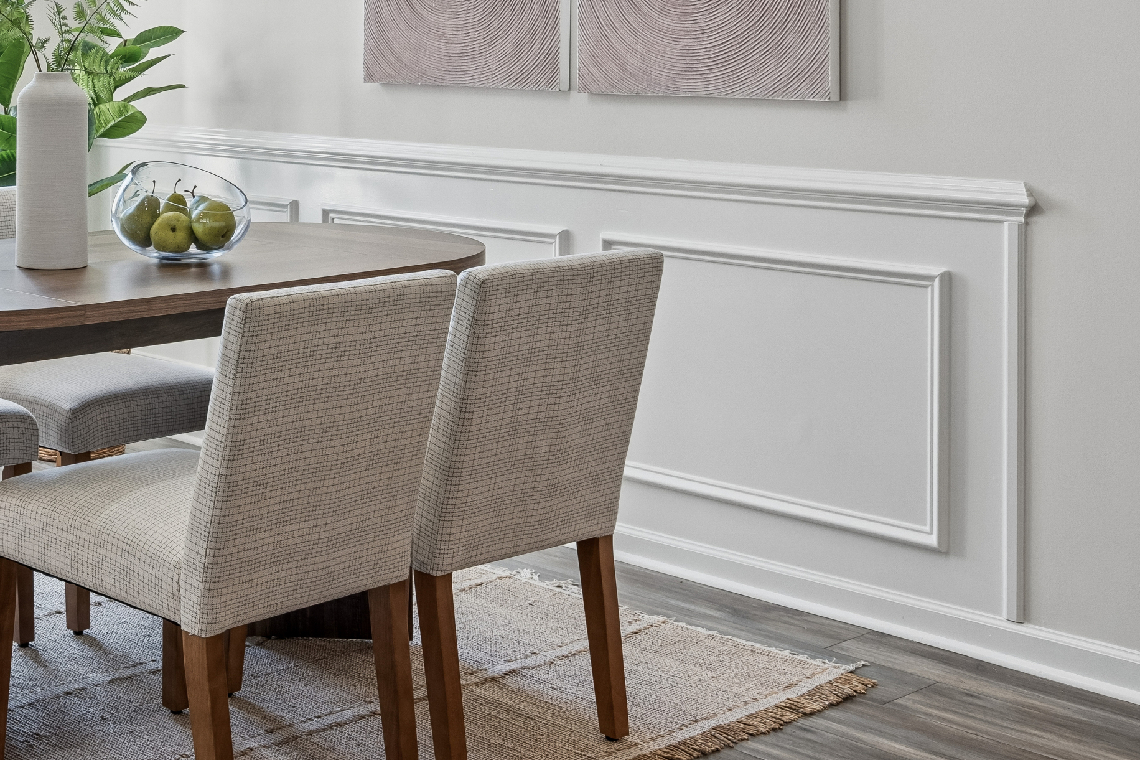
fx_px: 1805
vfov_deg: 23.0
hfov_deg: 32.6
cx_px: 32
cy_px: 45
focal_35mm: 57
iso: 400
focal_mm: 29
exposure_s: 1/40
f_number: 7.1
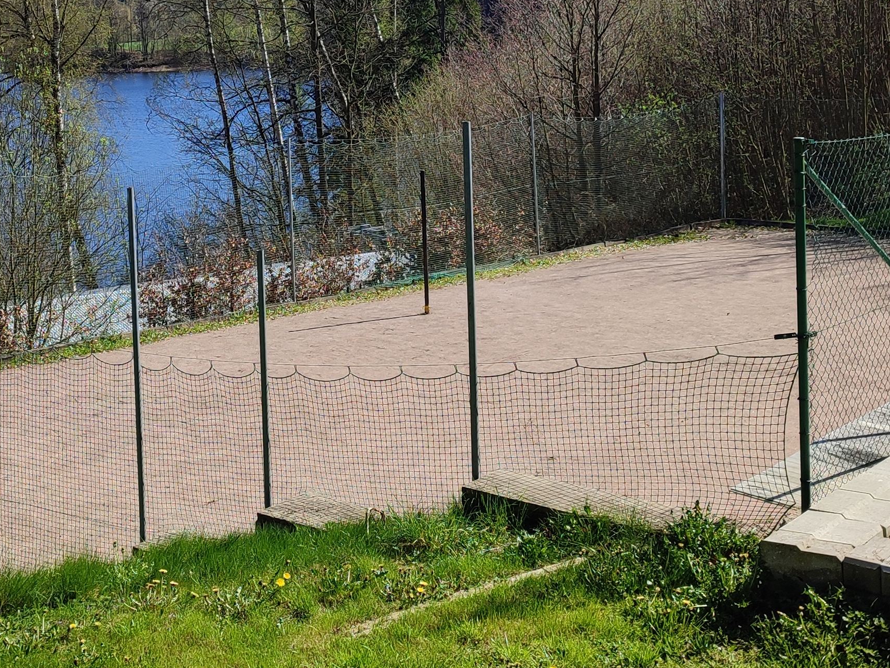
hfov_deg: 34.2
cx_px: 333
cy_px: 90
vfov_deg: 25.4
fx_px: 1440
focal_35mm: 56
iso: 50
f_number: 1.89
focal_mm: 5.89
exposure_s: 1/680
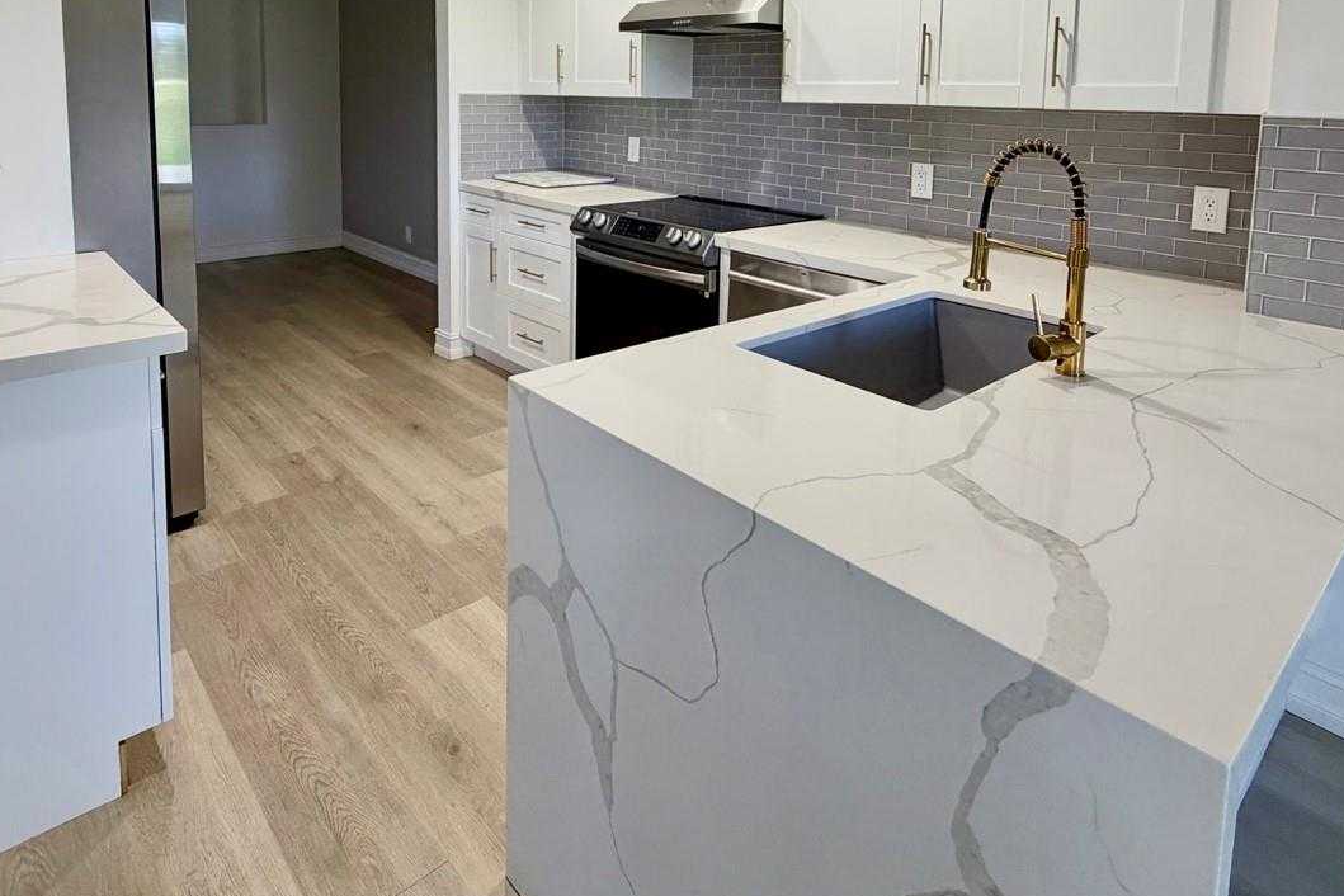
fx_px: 821
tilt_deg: -5.0
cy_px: 164
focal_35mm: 22
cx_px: 619
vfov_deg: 53.0
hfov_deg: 78.4
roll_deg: +0.2
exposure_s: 1/120
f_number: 2.2
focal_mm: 2.22
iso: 250
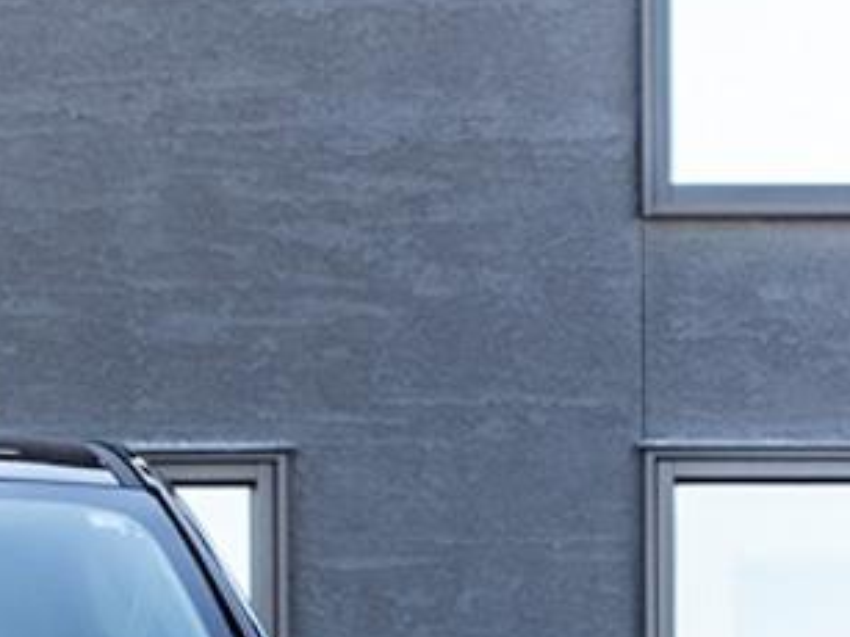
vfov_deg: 4.8
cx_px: -318
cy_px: 1066
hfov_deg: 6.4
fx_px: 7511
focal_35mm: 306
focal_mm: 51.9
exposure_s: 1/250
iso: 125
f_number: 4
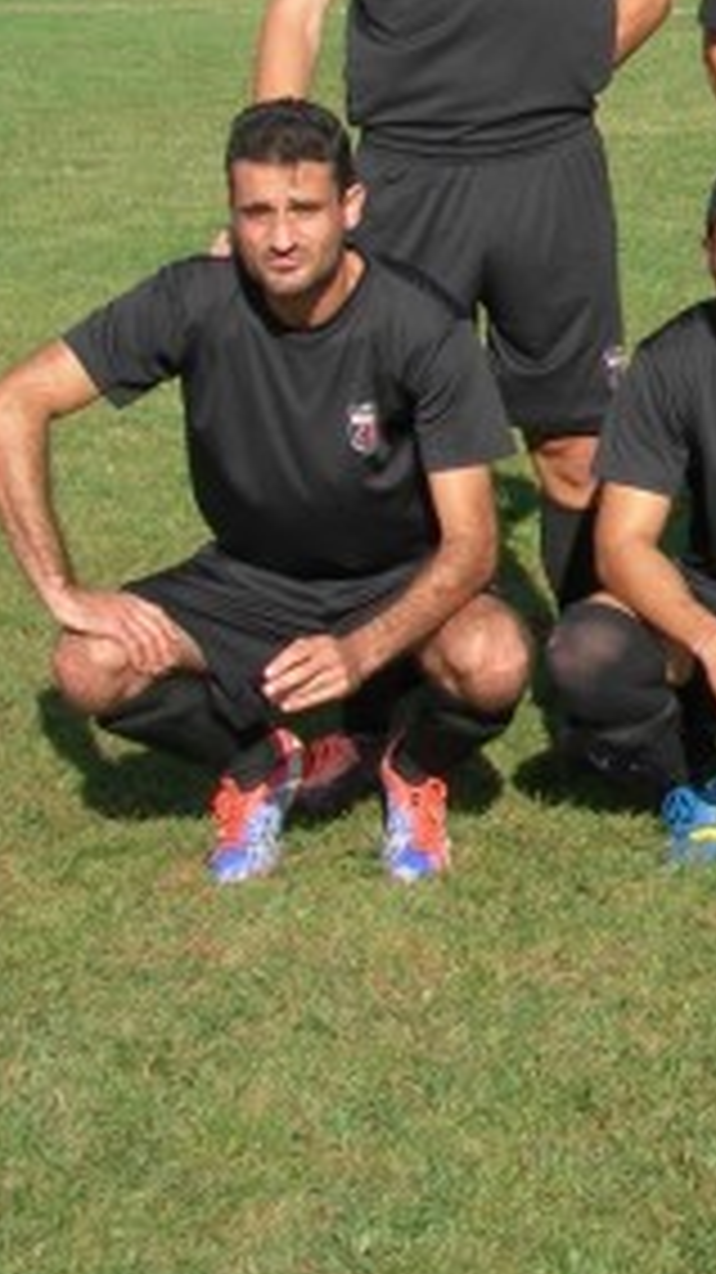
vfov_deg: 20.3
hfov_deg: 10.8
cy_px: 227
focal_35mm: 104
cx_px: 1355
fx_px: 3513
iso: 50
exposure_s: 1/391
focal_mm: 8.5
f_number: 4.9
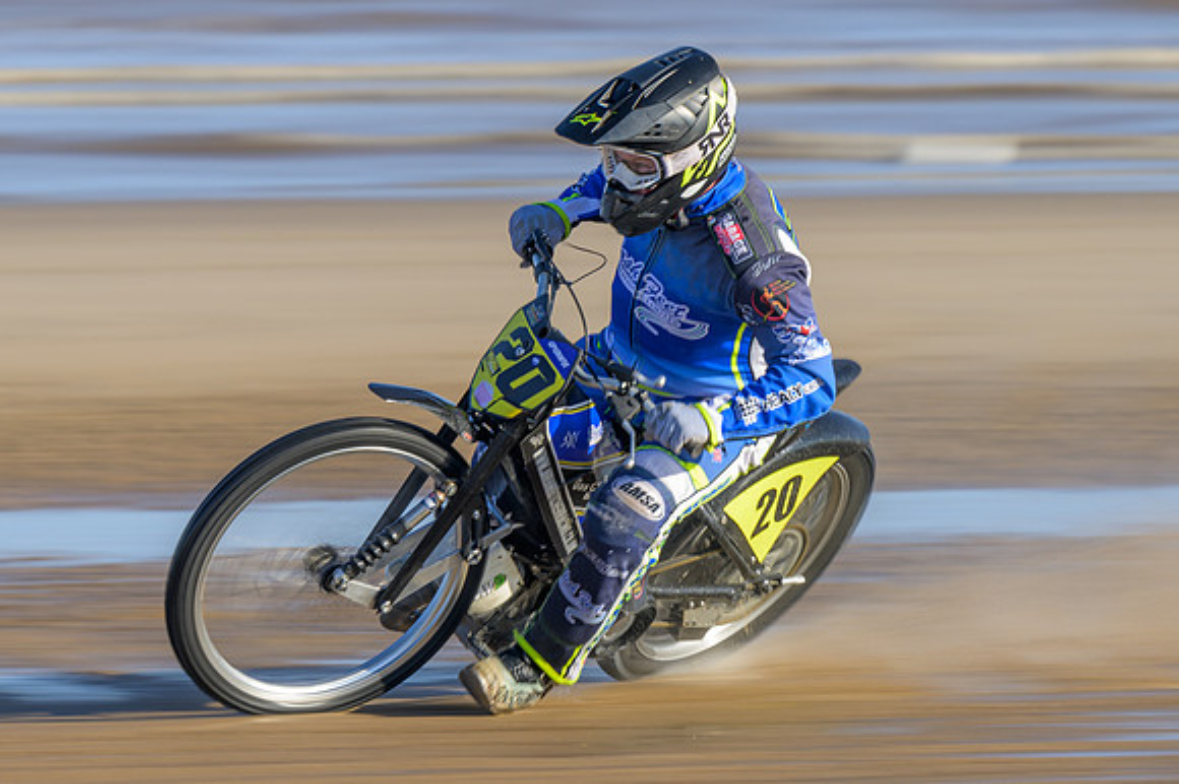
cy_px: 489
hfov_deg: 5.7
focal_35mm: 365
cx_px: 443
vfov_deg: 3.8
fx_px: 11933
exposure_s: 1/125
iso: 64
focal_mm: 195
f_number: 7.1
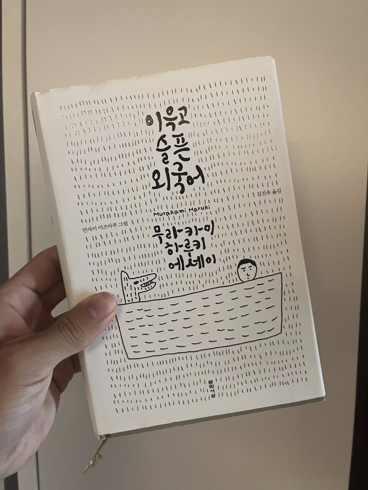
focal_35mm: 26
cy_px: 245
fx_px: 369
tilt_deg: -3.1
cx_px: 184
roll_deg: -1.1
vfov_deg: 67.3
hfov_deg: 53.1
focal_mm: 5.1
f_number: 1.6
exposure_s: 1/60
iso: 400
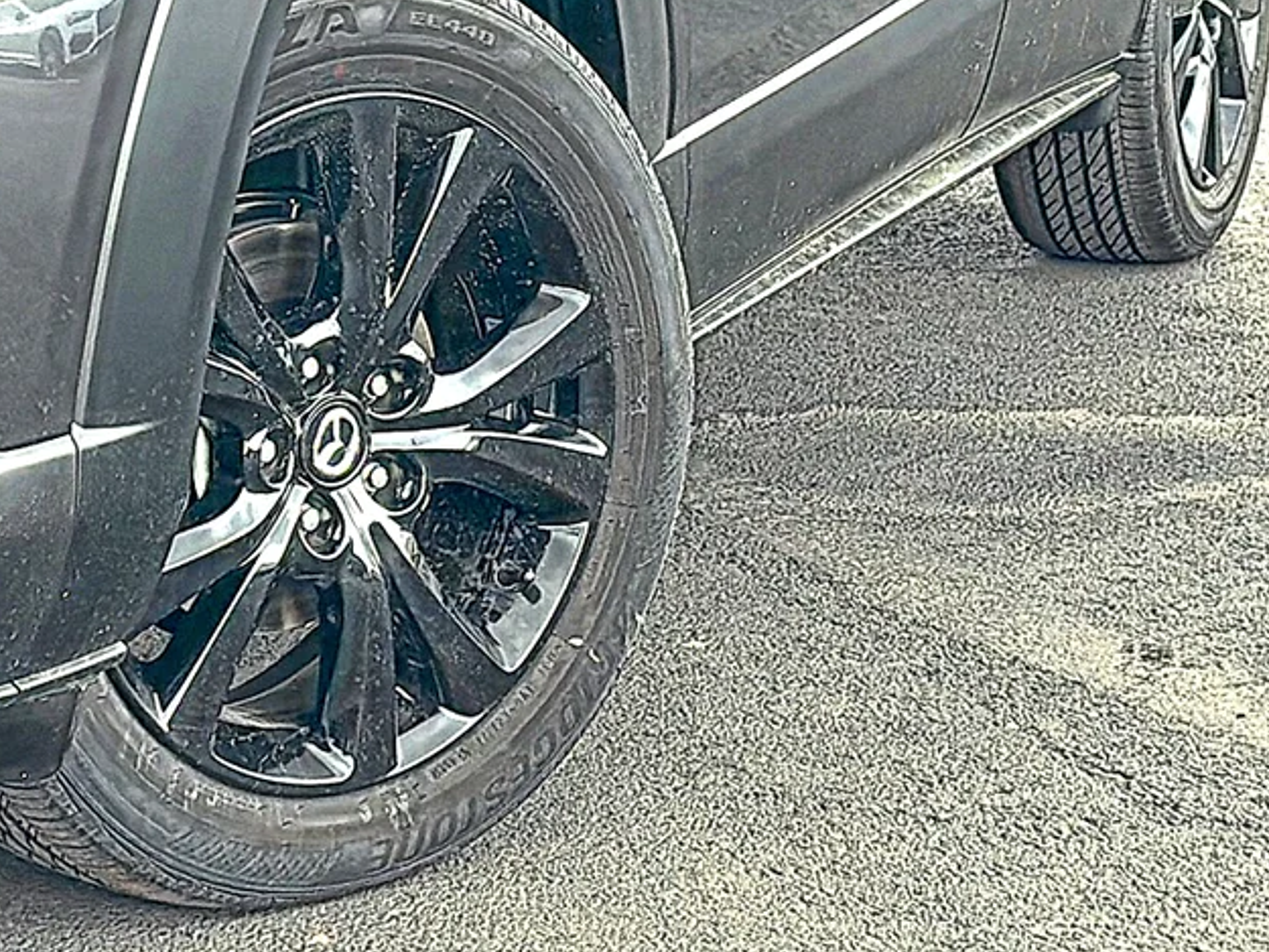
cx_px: 680
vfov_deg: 13.2
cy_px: 446
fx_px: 4107
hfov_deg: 17.6
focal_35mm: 112
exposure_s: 1/413
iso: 80
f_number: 1.78
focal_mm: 6.86
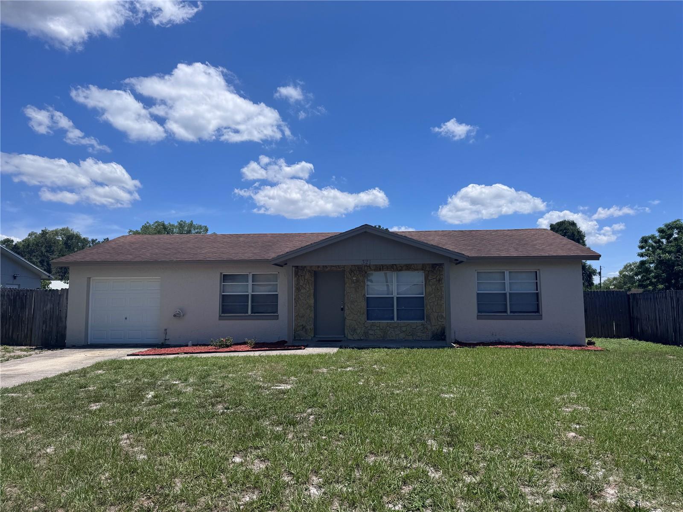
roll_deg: +0.8
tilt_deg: +5.8
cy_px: 256
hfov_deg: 71.6
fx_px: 474
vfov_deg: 56.8
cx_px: 342
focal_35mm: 24
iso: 80
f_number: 1.78
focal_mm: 6.76
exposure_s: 1/7092
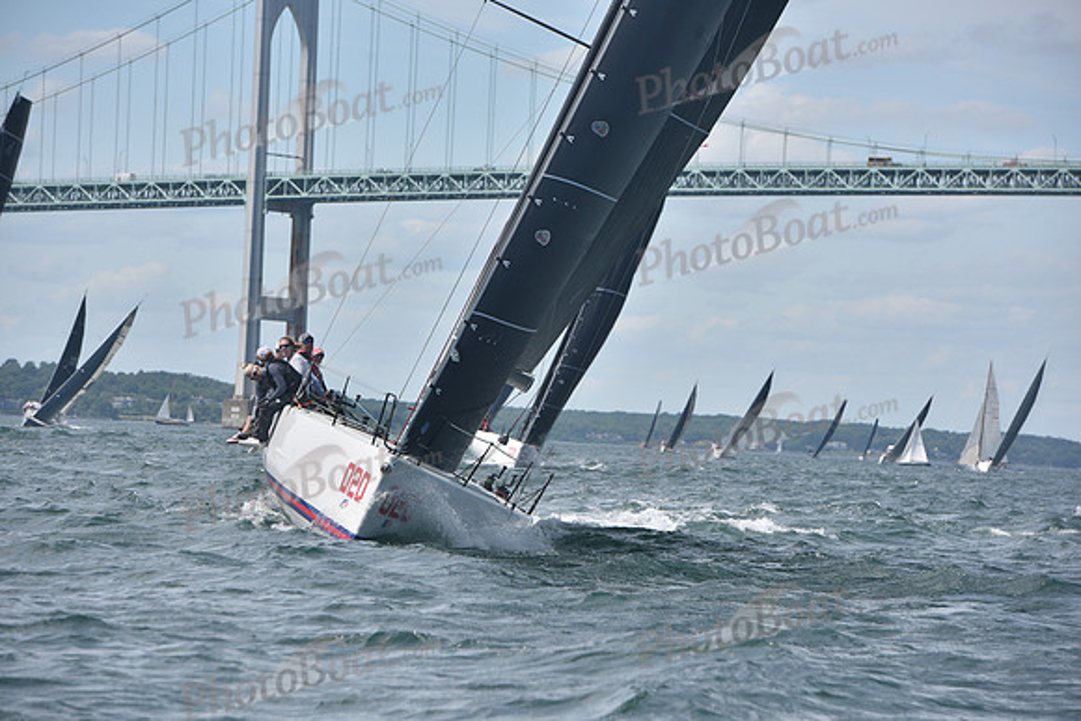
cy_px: 360
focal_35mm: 175
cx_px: 540
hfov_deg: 11.7
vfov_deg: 7.9
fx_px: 5256
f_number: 7.1
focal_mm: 175
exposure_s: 1/800
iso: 320
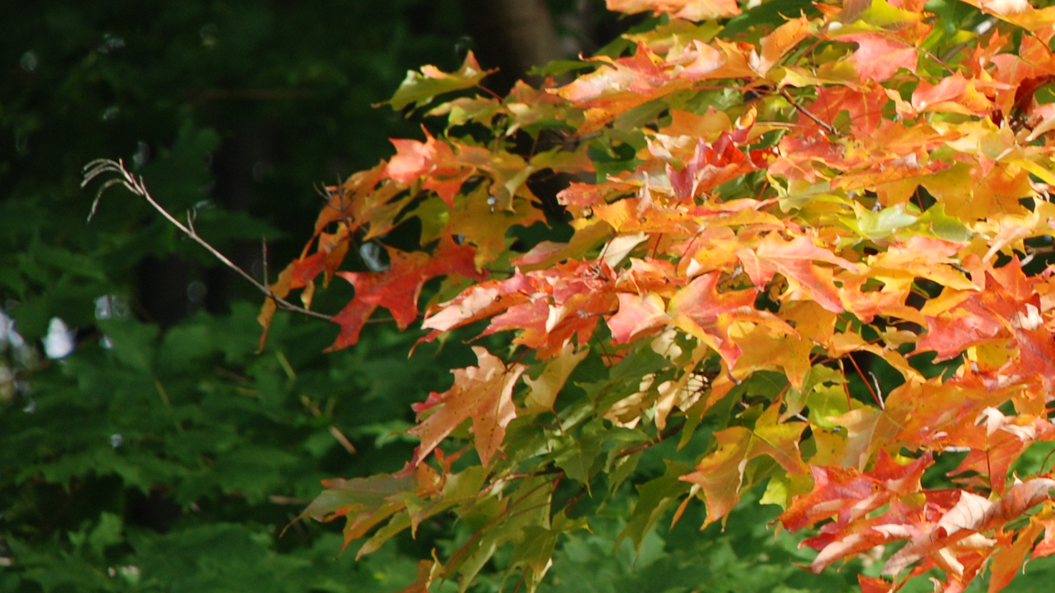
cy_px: 348
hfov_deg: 4.4
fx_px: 13743
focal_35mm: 491
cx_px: 1147
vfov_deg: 2.5
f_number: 6.3
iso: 200
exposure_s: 1/80
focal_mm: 135
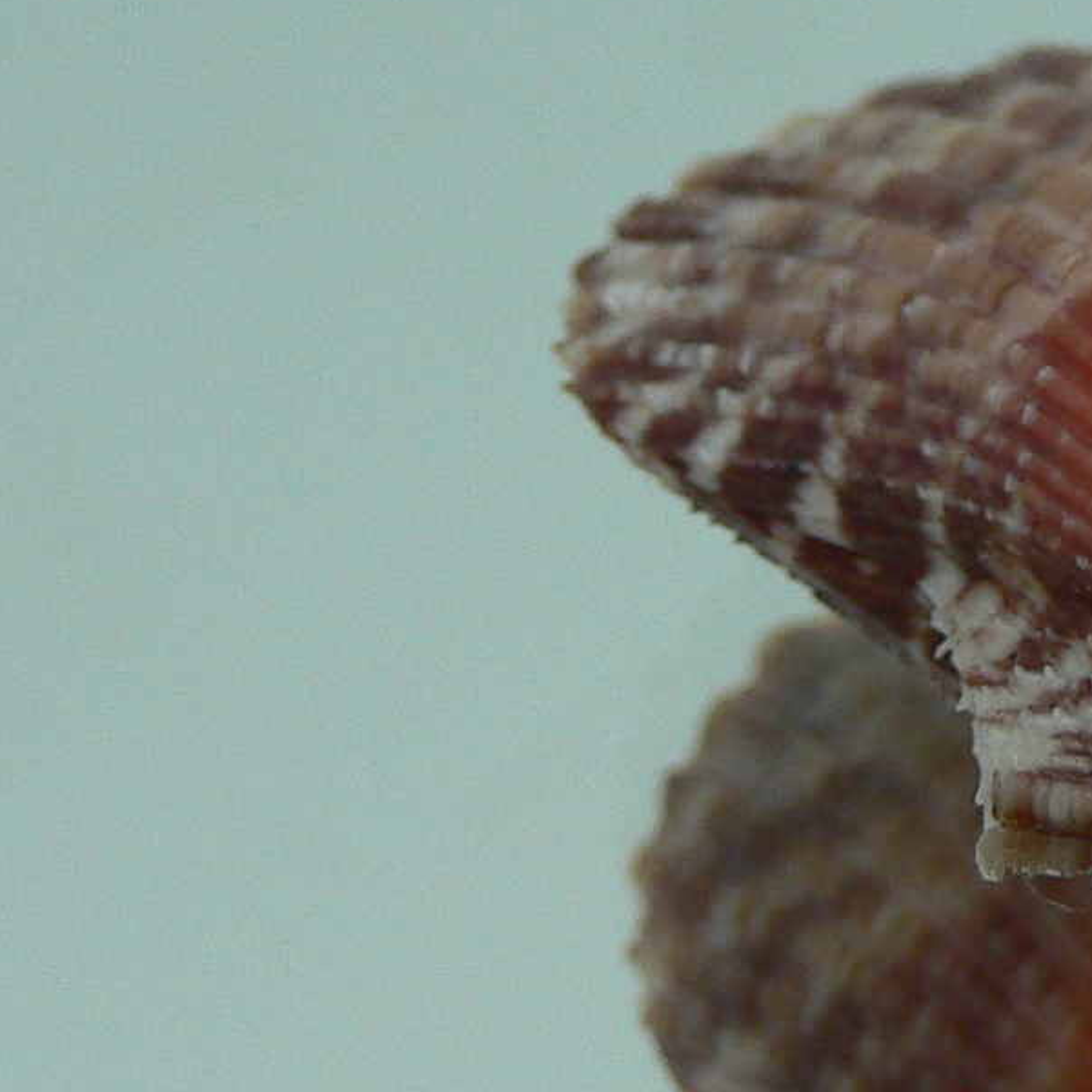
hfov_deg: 15.9
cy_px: 548
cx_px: 1425
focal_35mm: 104
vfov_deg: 16.7
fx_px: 3712
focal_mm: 4.6
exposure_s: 1/60
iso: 80
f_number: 2.8
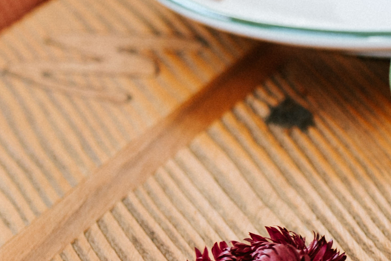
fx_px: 2064
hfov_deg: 9.6
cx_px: 935
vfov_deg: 7.2
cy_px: 190
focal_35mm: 190
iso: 250
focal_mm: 35
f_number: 4
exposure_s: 1/160
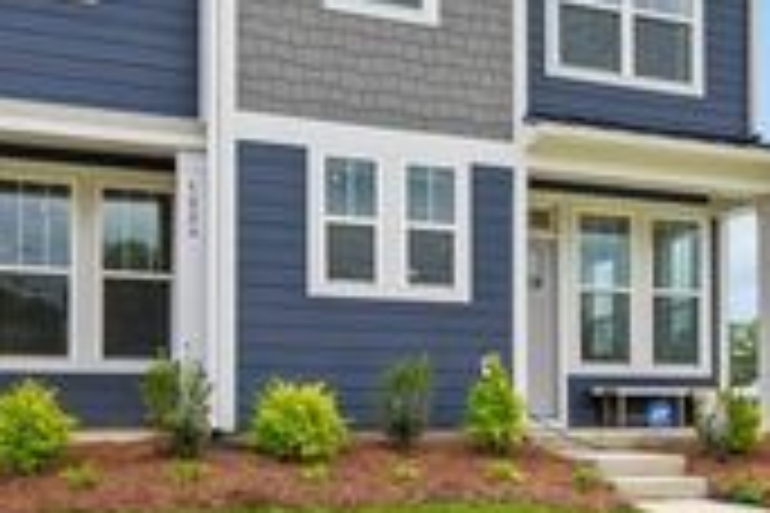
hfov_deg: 47.1
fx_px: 877
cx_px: 473
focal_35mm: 41
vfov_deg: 32.6
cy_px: 218
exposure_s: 1/1250
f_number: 8
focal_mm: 14
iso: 200
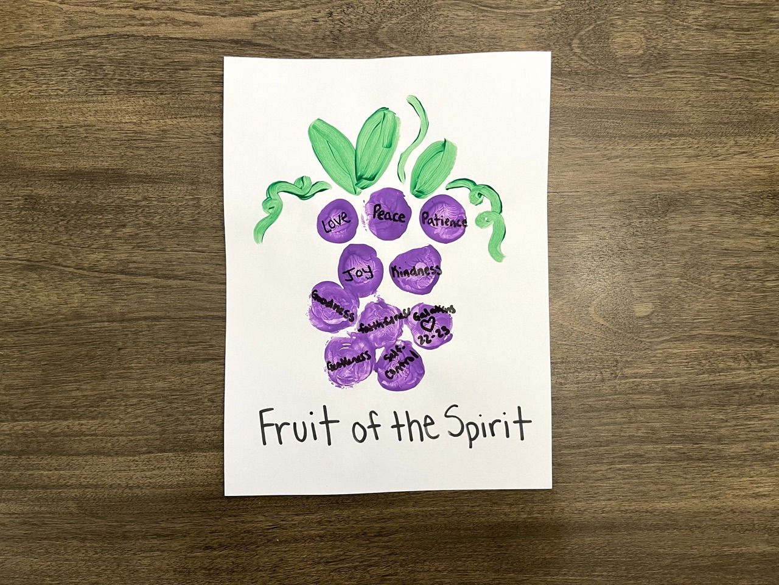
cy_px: 292
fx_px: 585
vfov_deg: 53.1
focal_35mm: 26
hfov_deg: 67.3
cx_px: 390
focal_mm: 5.1
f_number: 1.6
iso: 80
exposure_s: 1/60
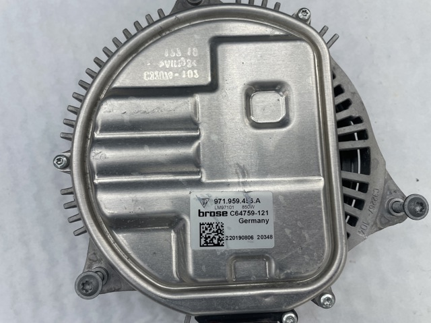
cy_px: 162
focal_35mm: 26
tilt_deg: -83.5
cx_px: 216
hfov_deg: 67.3
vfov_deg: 53.0
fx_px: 323
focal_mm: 4.2
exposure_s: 1/100
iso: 40
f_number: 1.6
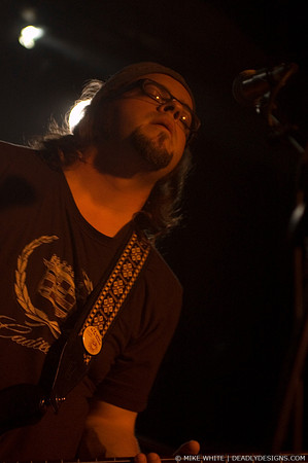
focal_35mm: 105
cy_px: 232
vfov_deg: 19.5
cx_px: 154
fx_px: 1351
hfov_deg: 13.0
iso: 800
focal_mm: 70
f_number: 2.8
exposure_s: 1/50
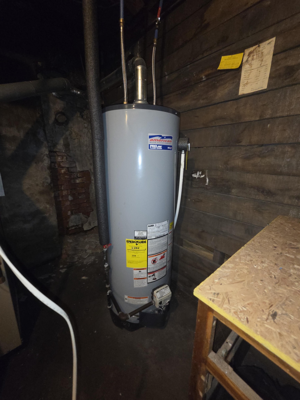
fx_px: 150
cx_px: 150
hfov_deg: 89.9
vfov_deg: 106.2
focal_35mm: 13
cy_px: 200
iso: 320
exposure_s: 1/39.5
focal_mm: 2.2
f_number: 2.2
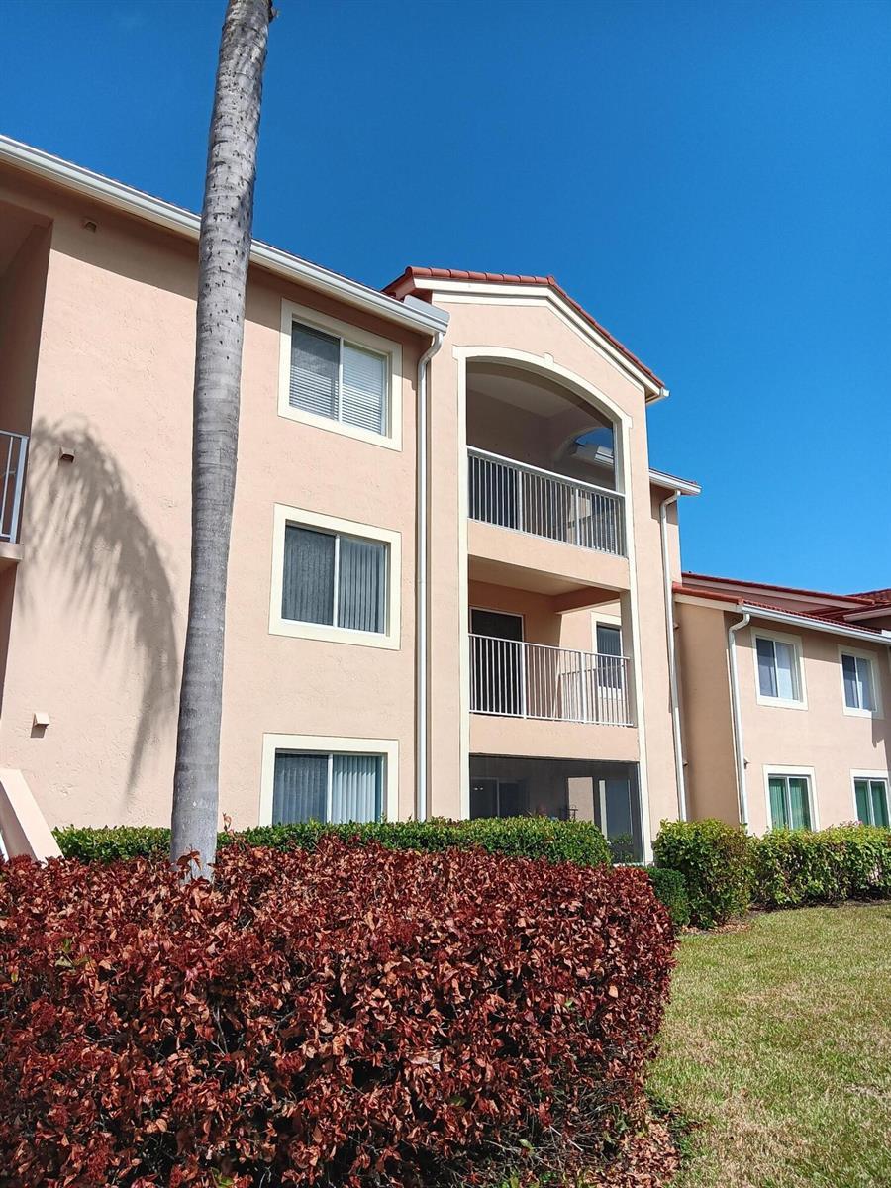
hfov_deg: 53.1
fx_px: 892
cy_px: 594
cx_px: 446
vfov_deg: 67.3
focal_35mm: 26
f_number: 1.8
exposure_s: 1/1031
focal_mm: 3.98
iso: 20
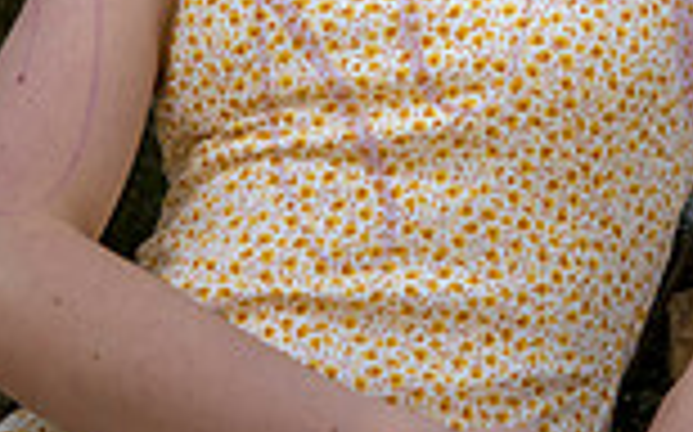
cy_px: -320
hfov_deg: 9.7
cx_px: 580
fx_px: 4058
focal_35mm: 215
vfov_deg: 6.0
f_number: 4.5
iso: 800
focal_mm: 72
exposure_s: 1/320
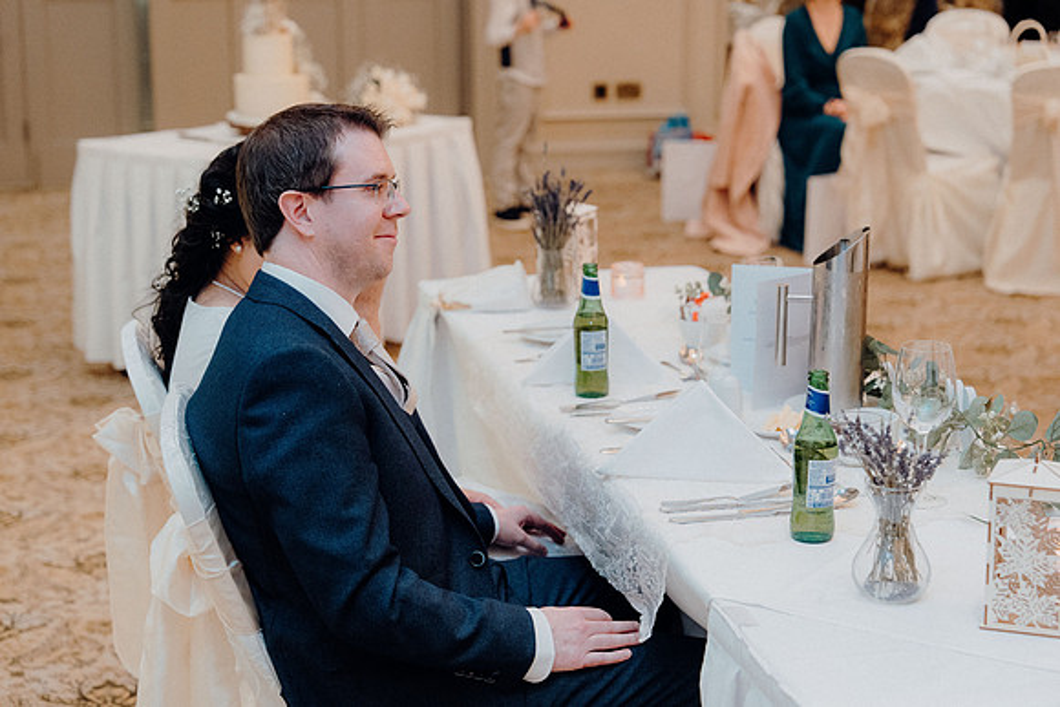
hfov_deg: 28.8
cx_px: 530
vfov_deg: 19.5
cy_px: 354
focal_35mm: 70
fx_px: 2061
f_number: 3.5
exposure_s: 1/160
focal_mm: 70
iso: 3200
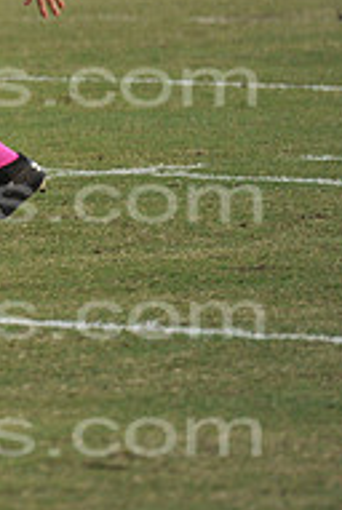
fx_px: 8604
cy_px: 29
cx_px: -339
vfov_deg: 3.4
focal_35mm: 606
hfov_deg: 2.3
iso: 1250
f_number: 3.5
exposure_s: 1/400
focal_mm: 200
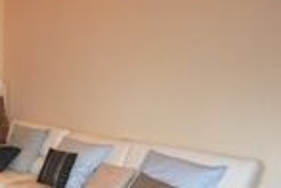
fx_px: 375
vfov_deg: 26.8
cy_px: 181
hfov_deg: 34.8
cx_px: -34
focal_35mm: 48
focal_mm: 10
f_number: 4
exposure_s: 1/60
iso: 1600
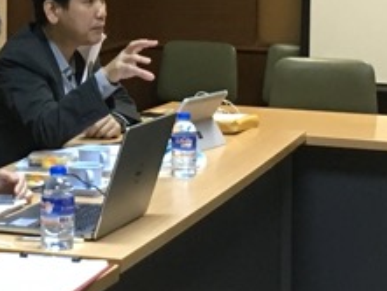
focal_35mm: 135
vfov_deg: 10.8
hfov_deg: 14.5
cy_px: -36
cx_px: 49
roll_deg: -0.2
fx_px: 1510
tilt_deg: -2.8
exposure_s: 1/33
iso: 200
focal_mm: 4.15
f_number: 2.2
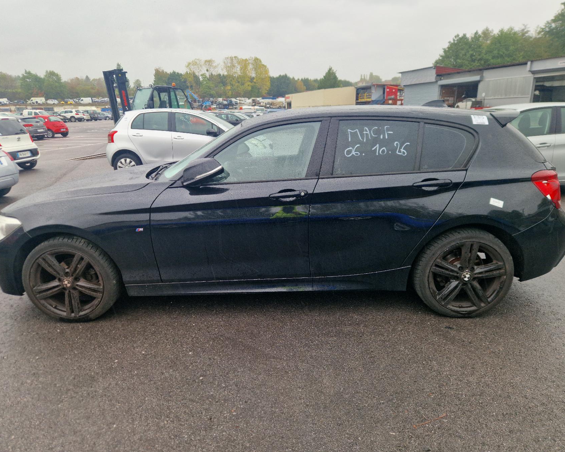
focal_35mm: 24
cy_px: 226
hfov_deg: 70.3
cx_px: 284
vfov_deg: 58.8
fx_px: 401
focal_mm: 5.4
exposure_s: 1/102
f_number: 1.8
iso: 50
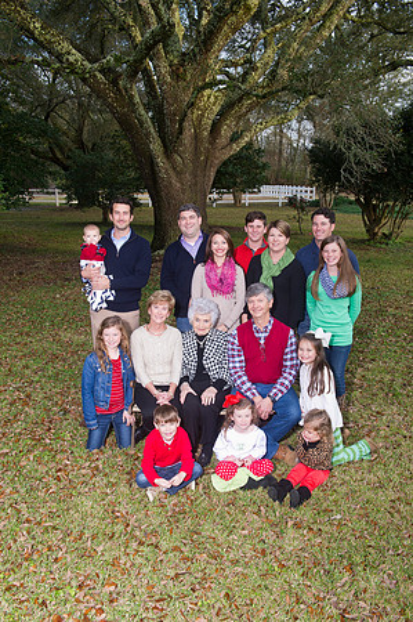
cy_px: 311
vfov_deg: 54.5
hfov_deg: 37.8
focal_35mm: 35
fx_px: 604
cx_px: 206
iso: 800
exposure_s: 1/200
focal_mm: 35
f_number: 7.1
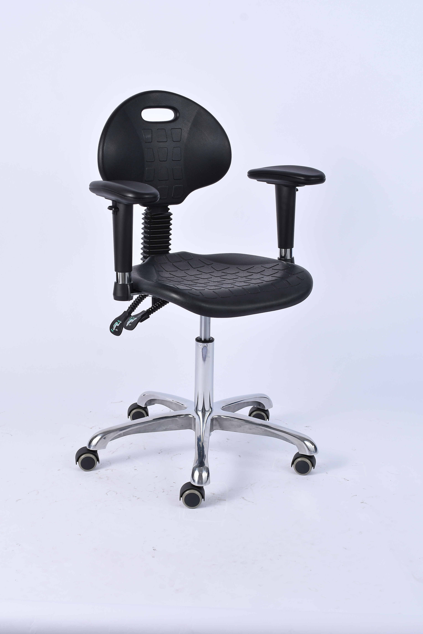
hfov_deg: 22.6
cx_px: 212
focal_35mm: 60
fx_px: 1057
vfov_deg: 33.4
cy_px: 317
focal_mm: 40
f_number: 9
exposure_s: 1/125
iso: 125
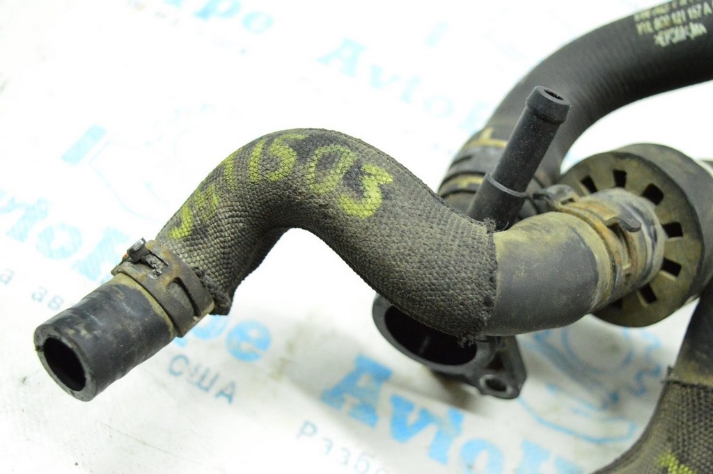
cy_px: 237
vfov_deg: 28.0
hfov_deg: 41.1
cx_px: 356
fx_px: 950
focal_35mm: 48
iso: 6400
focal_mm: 32
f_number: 4.5
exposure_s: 1/200
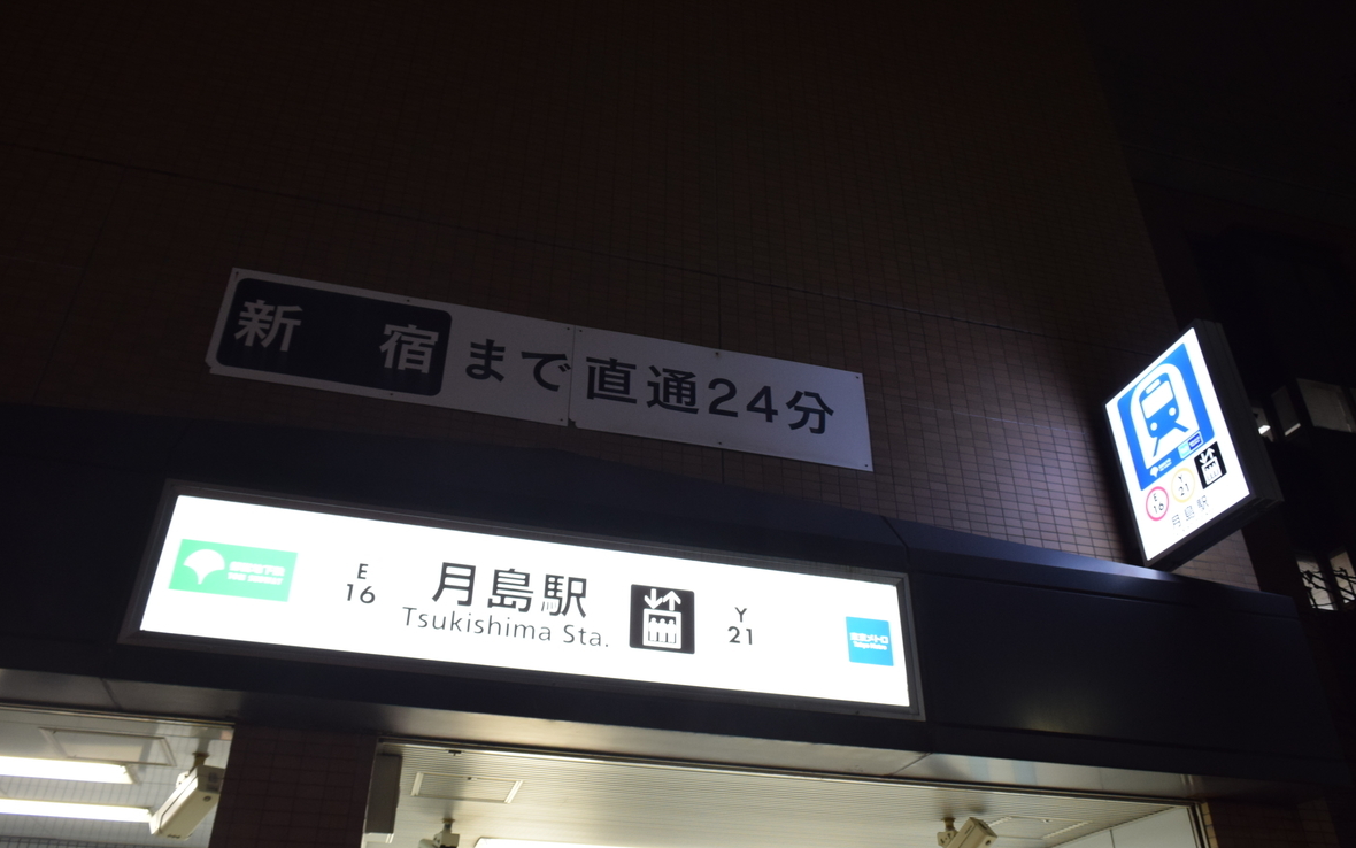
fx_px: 1035
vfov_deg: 44.5
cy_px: 404
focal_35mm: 28
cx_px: 668
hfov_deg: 66.5
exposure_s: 1/30
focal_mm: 18
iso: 800
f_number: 6.3
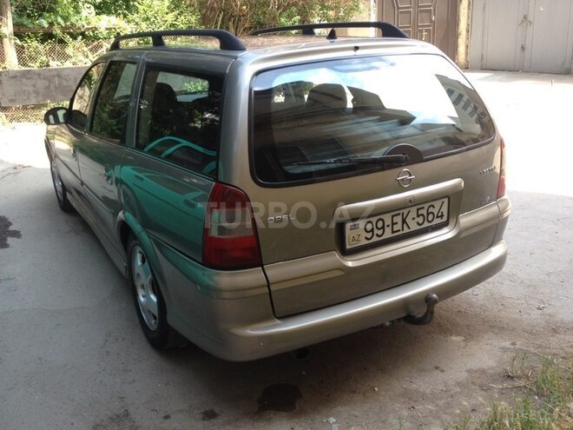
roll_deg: +1.4
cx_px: 286
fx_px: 579
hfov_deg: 52.6
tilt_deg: -21.0
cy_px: 215
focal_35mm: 35
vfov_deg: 40.7
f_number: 2.4
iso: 50
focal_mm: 4.28
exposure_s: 1/169
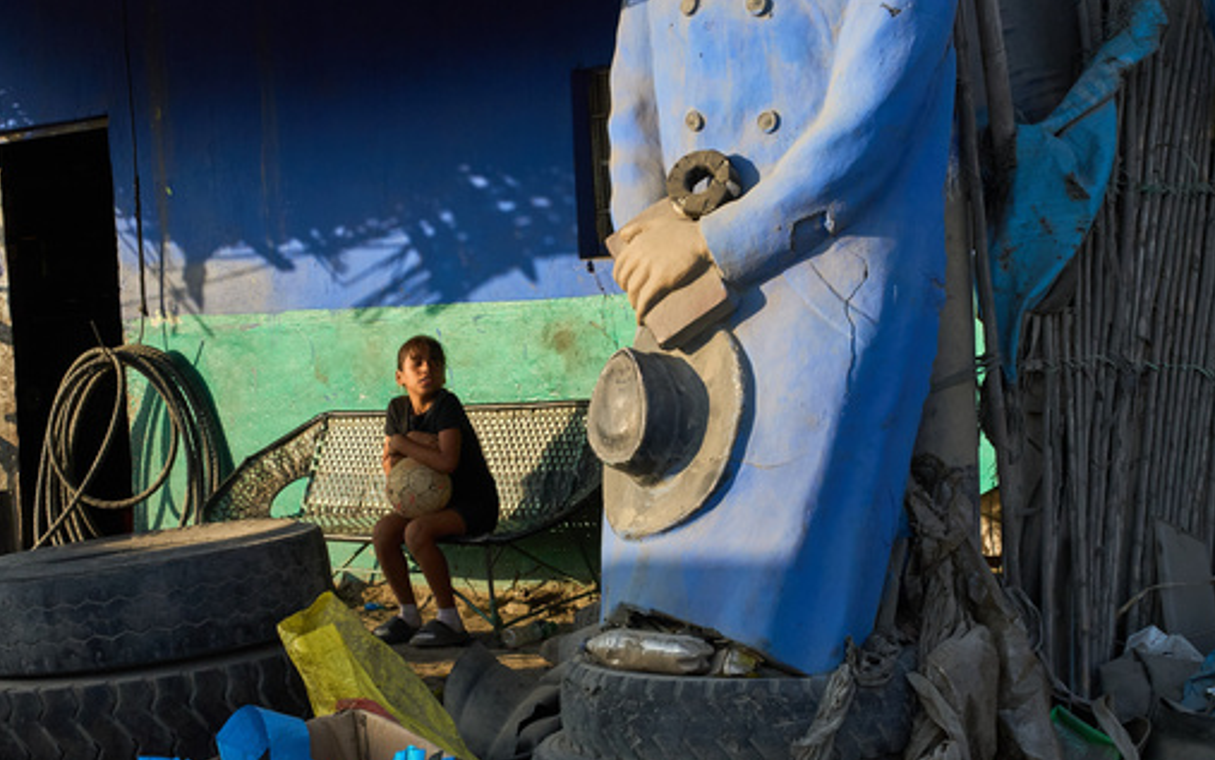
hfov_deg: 28.5
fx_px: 2384
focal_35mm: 72
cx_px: 515
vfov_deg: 18.1
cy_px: 386
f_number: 10
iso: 250
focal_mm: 35
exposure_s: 1/320
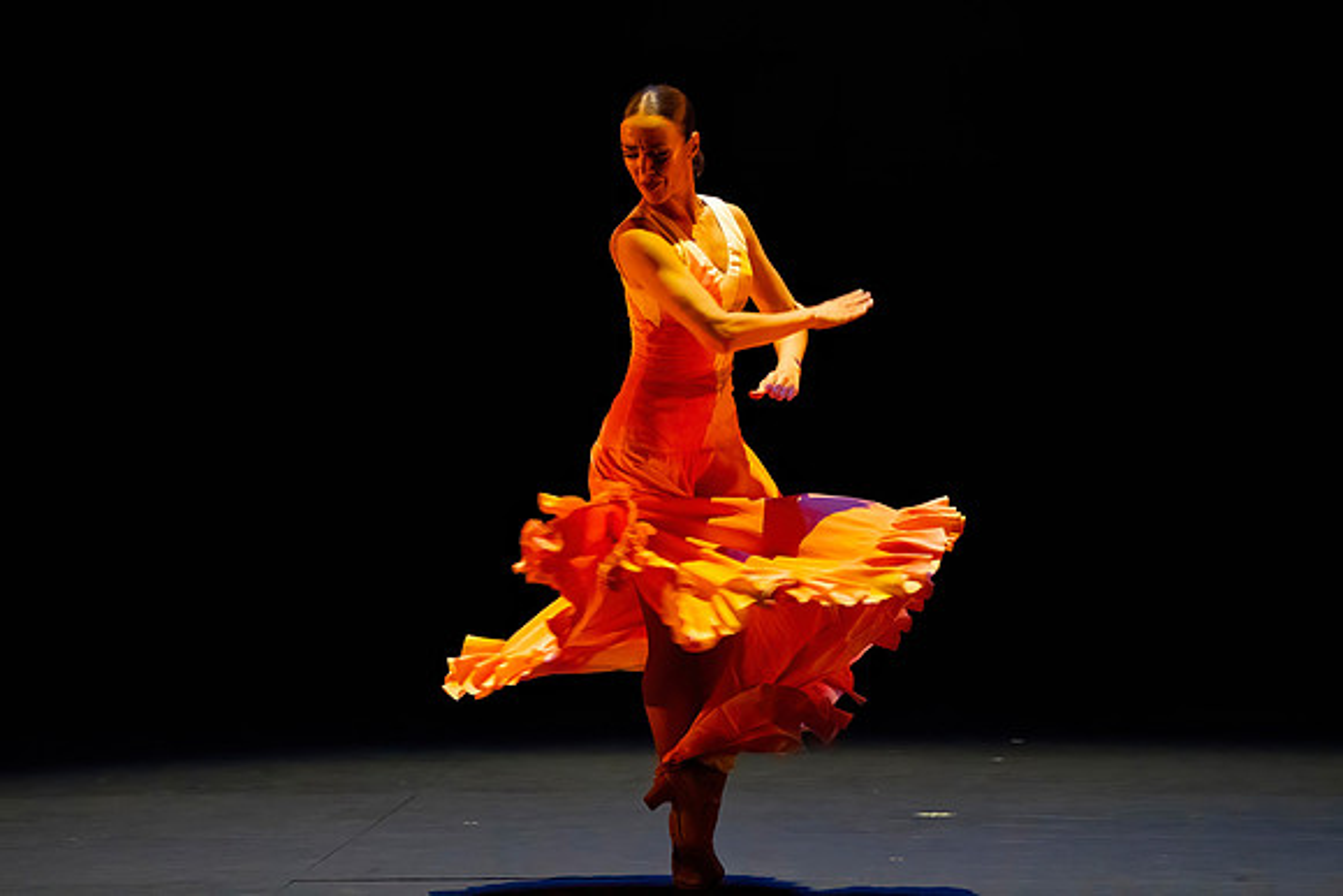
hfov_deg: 4.5
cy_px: 381
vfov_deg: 3.0
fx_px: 17171
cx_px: 570
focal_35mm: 460
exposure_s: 1/400
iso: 16000
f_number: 7.1
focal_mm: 400
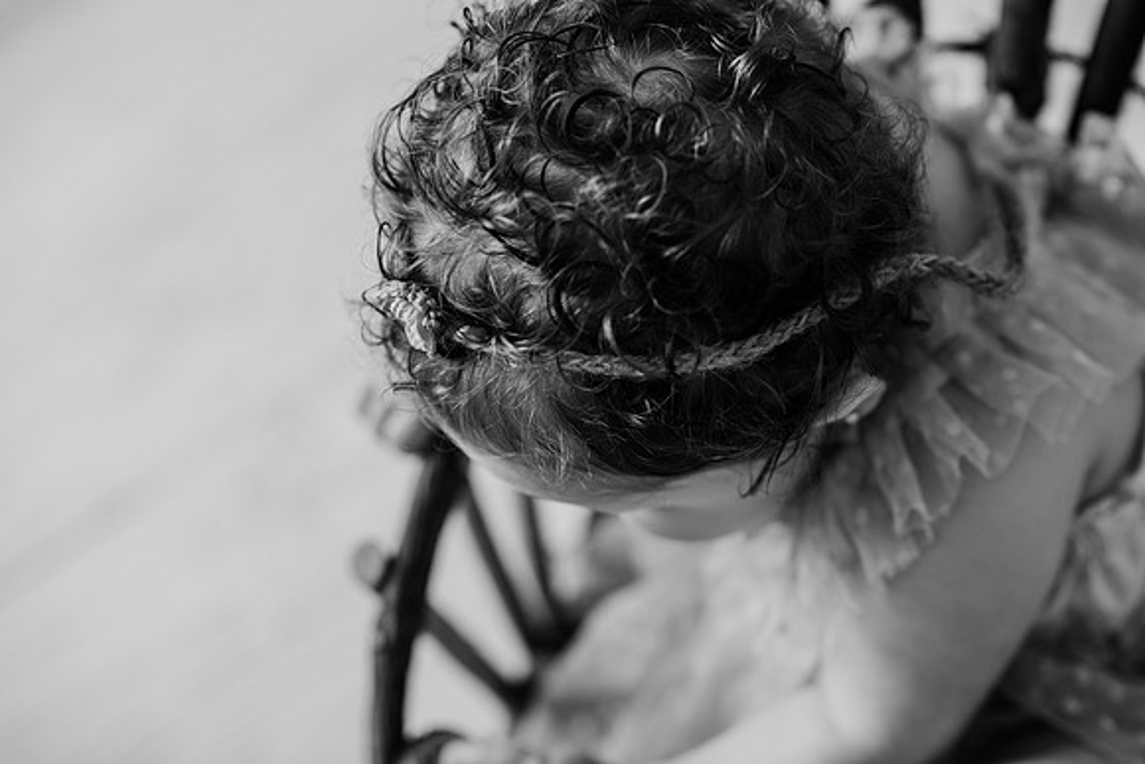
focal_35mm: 85
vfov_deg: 16.1
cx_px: 572
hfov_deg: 23.9
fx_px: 2704
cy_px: 382
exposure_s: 1/160
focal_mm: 85
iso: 100
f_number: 2.8
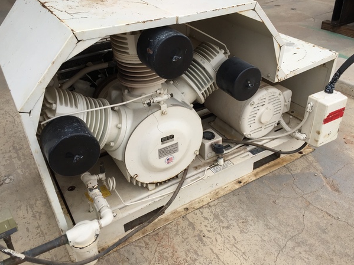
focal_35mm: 31
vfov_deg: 45.4
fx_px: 317
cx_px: 178
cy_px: 127
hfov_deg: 58.4
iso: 32
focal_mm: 4.15
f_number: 2.2
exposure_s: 1/1163
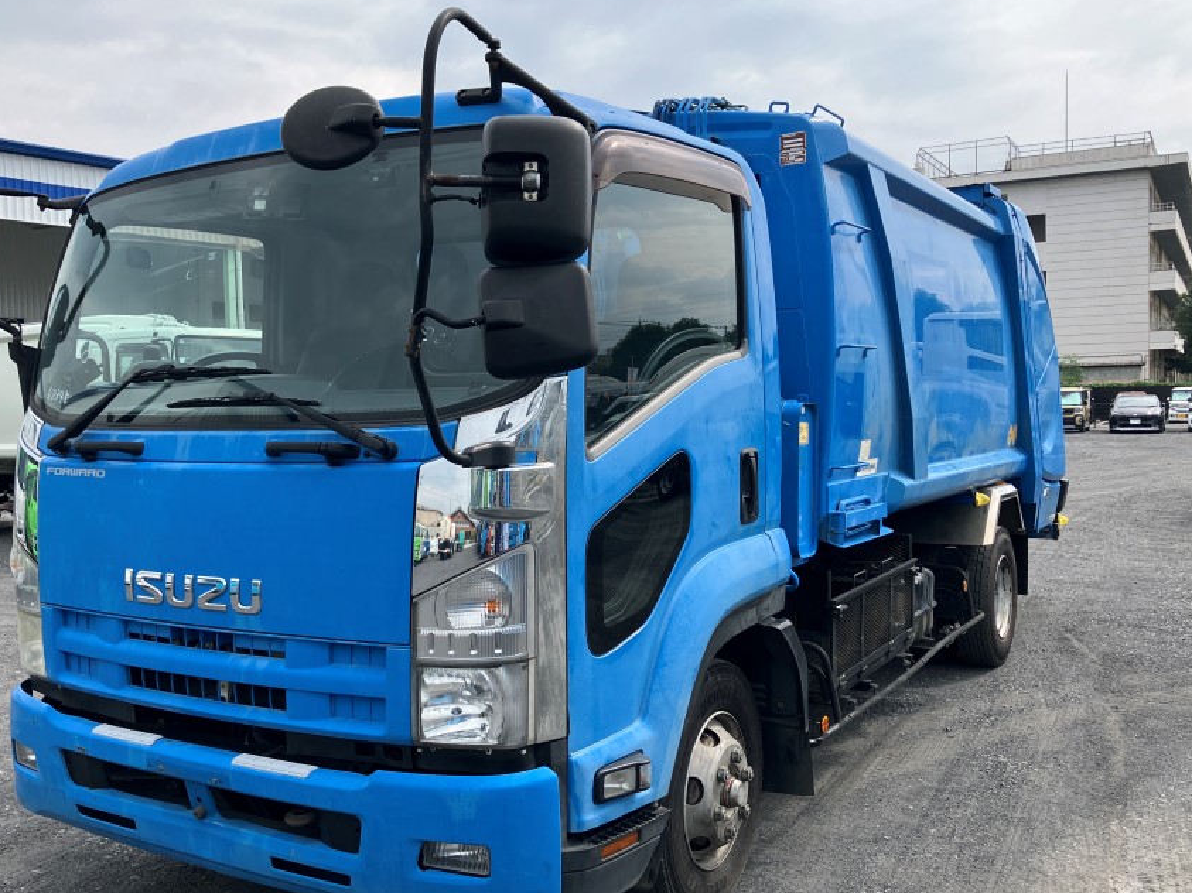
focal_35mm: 34
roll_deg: +2.1
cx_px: 560
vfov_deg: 41.8
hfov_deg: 53.9
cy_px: 465
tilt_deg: -2.3
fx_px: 1171
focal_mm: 3.99
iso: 32
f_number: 1.8
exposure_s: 1/1185
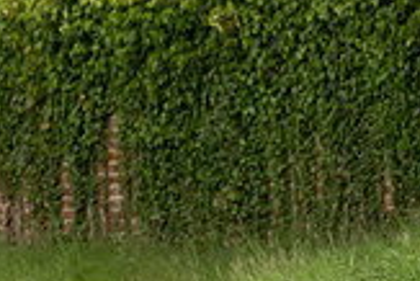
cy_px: 238
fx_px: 11023
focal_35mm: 944
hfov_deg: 2.2
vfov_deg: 1.5
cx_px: -371
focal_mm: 200
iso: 640
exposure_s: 1/1000
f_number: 4.5
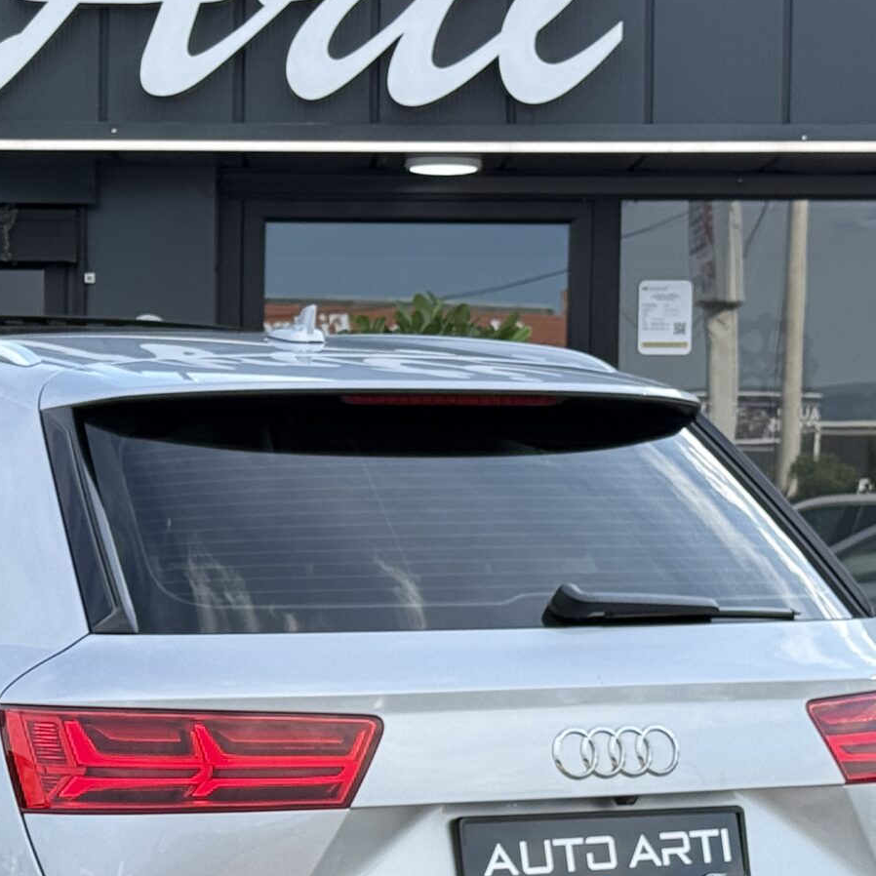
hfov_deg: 14.2
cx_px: 41
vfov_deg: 14.4
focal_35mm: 121
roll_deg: -0.2
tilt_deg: -1.8
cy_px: 619
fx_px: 3464
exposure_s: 1/1795
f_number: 1.78
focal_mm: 6.76
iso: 80
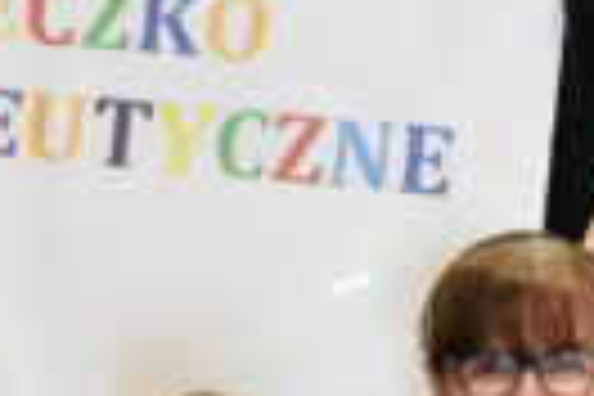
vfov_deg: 6.5
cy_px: 446
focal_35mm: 209
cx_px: 153
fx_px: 3448
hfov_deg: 9.8
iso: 3200
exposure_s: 1/30
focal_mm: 24
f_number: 6.3
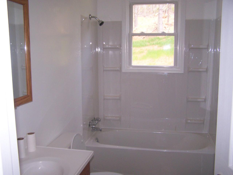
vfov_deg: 37.7
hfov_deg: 49.0
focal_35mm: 38
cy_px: 88
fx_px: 256
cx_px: 116
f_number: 2.8
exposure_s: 1/60
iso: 160
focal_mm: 6.3
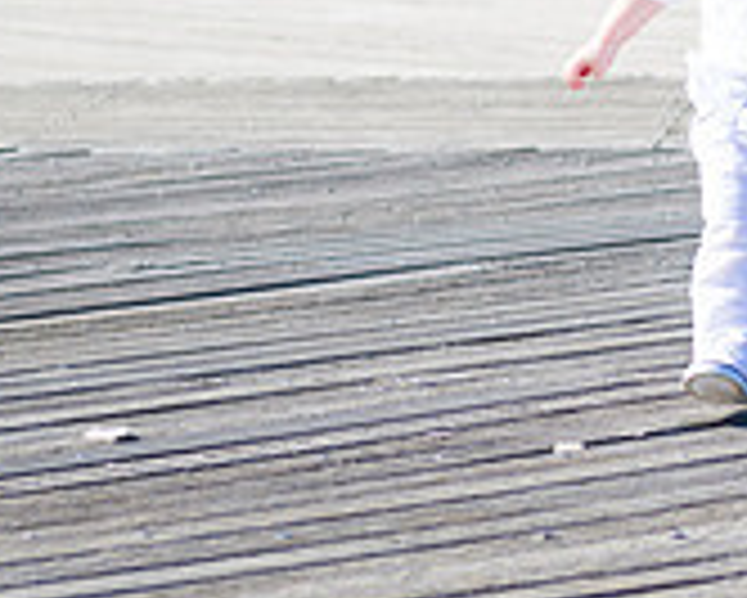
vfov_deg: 6.7
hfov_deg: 8.4
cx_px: 806
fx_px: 5066
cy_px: -101
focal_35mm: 229
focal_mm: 70
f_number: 5
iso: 200
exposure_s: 1/1600
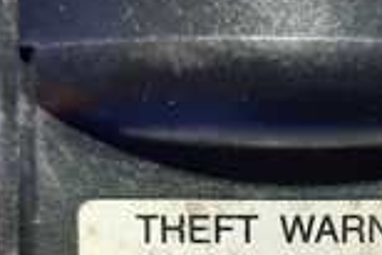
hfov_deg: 18.8
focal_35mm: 108
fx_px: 1147
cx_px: 298
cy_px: 359
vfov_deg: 12.2
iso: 80
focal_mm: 4.6
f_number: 2
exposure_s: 1/50
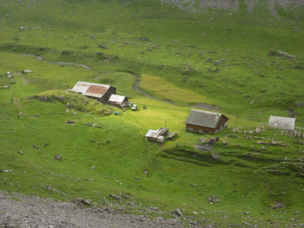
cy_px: 114
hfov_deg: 36.8
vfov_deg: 28.0
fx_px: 457
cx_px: 152
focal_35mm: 52
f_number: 3.8
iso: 80
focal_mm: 8.5
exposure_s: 1/200
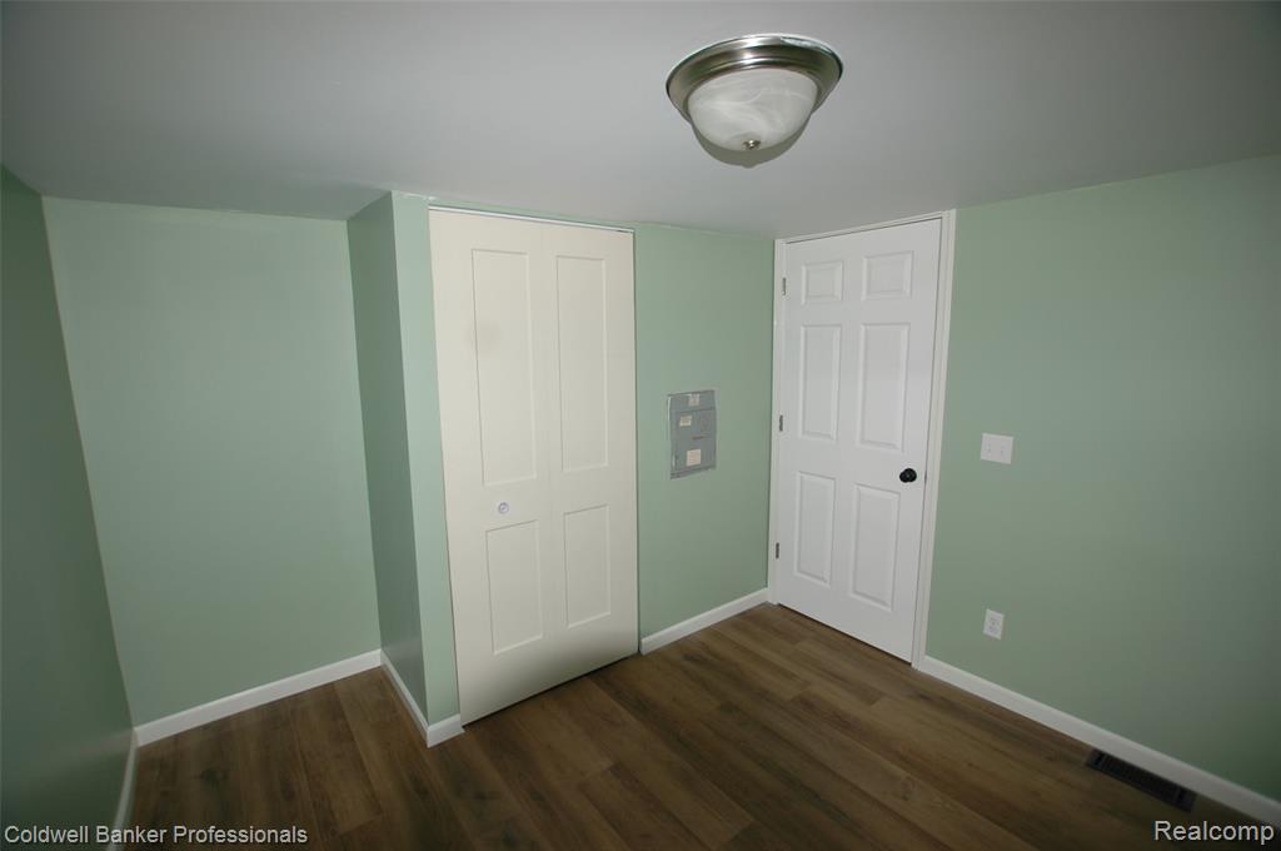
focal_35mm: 15
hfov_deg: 100.5
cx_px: 640
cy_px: 426
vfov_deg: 77.2
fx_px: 533
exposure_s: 1/60
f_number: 3.5
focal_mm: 10
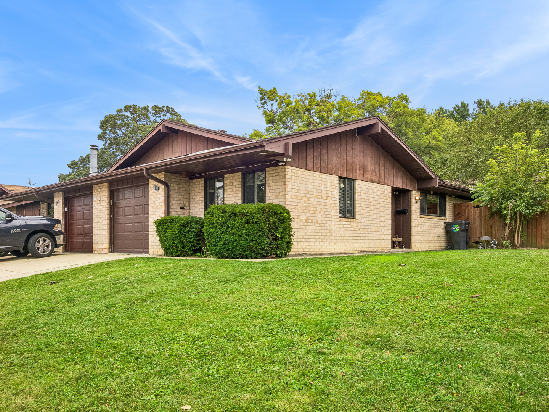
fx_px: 444
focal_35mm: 28
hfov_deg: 63.4
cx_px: 274
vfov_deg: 49.7
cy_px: 206
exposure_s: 1/250
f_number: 8
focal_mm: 14
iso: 400
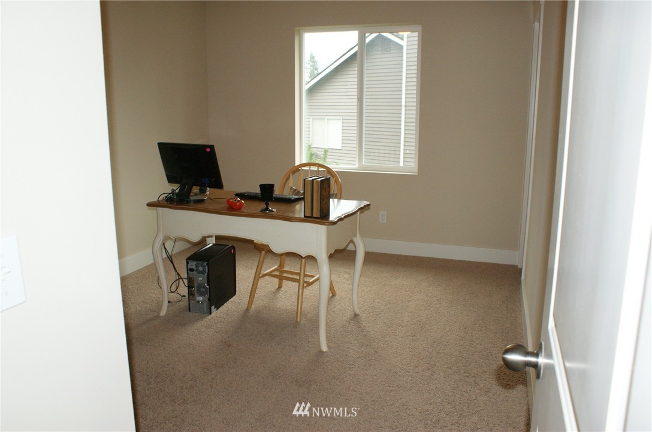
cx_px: 326
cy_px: 216
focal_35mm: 27
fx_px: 488
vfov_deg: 47.8
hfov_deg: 67.5
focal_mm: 18
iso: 400
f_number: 5.6
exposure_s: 1/60
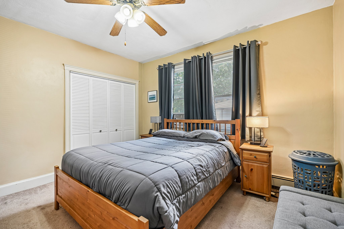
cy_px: 114
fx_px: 153
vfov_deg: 73.7
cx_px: 172
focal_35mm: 16
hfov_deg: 96.7
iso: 400
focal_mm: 16
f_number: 8
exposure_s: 1/5
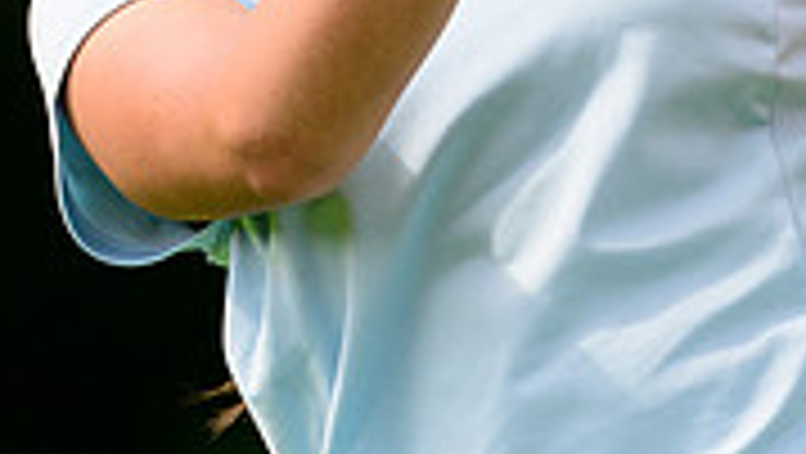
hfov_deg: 1.4
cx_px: 99
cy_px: -445
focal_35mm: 1581
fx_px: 33814
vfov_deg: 0.8
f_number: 6.3
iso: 800
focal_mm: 400
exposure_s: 1/2000
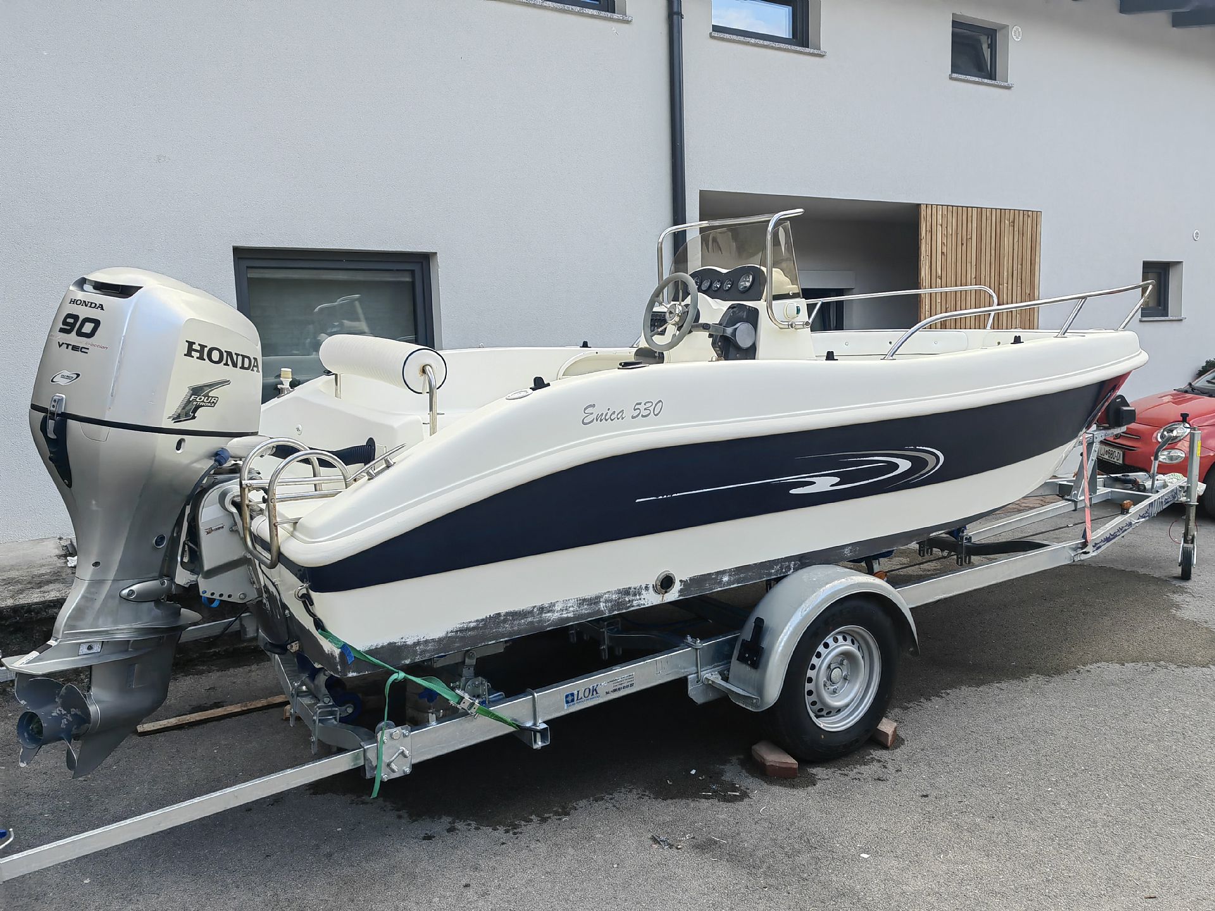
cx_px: 608
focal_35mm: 27
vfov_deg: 51.4
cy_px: 456
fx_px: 948
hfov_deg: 65.3
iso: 50
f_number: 1.8
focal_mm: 5.54
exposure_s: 1/429
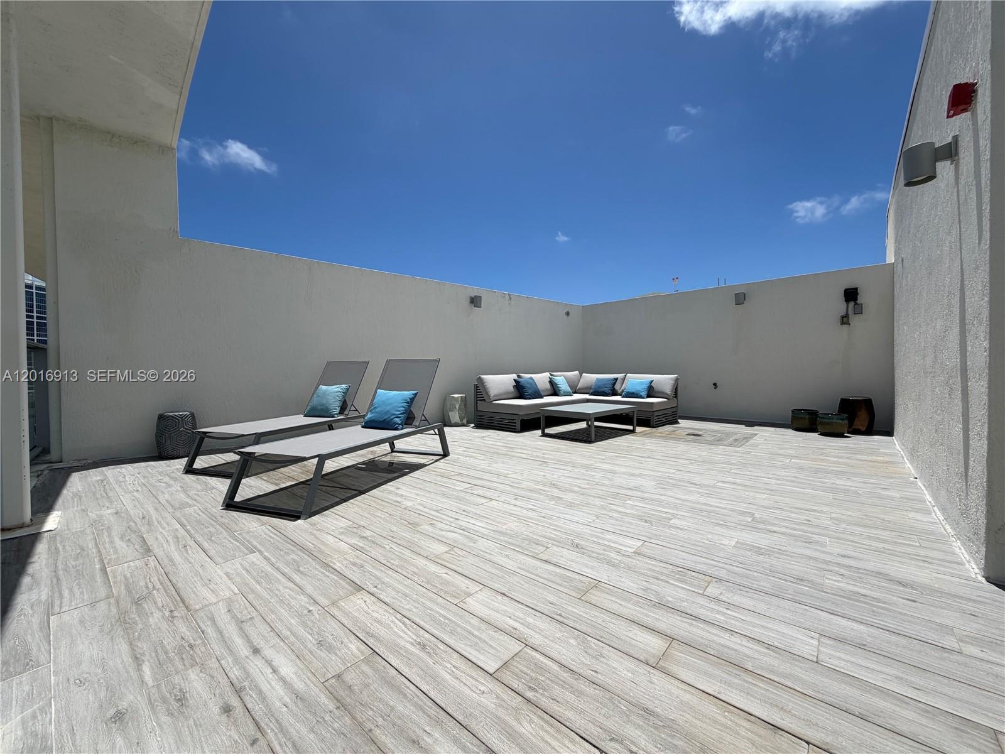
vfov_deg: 85.7
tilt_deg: -1.3
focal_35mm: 14
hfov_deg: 102.1
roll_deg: +0.0
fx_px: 406
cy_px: 377
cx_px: 502
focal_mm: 2.22
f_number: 2.2
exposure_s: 1/2092
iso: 20
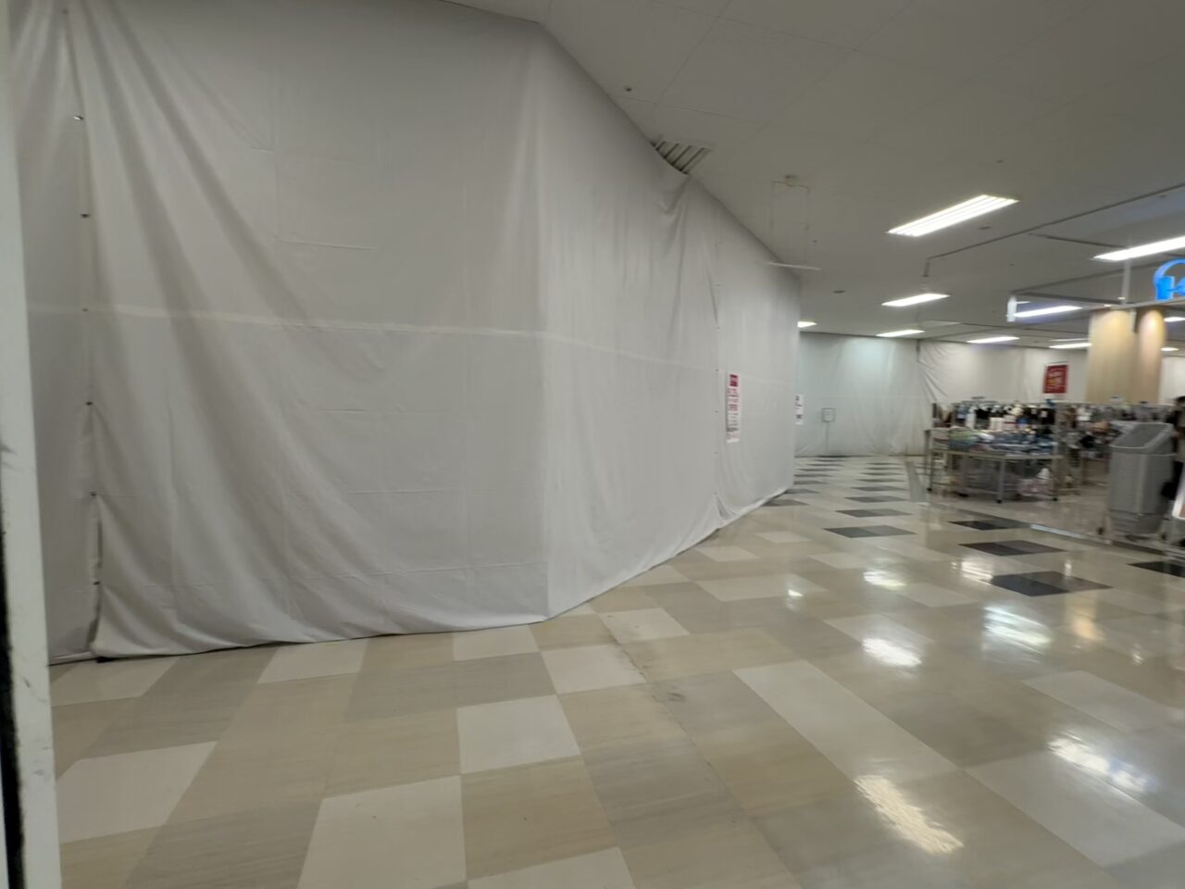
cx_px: 592
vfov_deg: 85.7
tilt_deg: -5.3
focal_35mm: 14
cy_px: 444
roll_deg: -2.7
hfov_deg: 102.1
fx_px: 479
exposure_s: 1/107
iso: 64
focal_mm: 2.22
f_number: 2.2
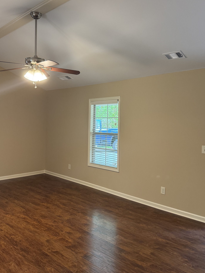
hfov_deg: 46.8
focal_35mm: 30
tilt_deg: -0.1
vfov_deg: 59.9
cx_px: 98
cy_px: 124
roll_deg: +0.0
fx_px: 237
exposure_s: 1/60
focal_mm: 6.76
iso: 250
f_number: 1.78
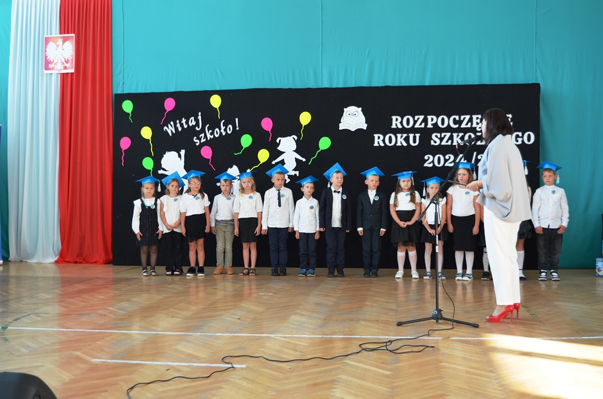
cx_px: 302
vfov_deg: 30.7
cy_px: 200
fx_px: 727
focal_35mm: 44
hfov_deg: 45.0
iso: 400
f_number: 5
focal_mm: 29
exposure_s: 1/100
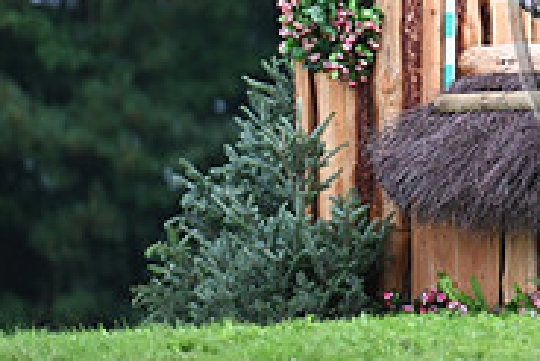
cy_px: -63
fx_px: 18884
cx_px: 775
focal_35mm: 1258
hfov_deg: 1.6
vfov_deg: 1.1
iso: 1400
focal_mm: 400
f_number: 5
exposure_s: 1/1600
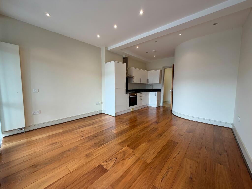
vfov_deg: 85.7
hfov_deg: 102.1
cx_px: 126
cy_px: 94
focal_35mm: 14
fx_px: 102
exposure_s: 1/100
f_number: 2.2
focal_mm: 2.22
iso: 100
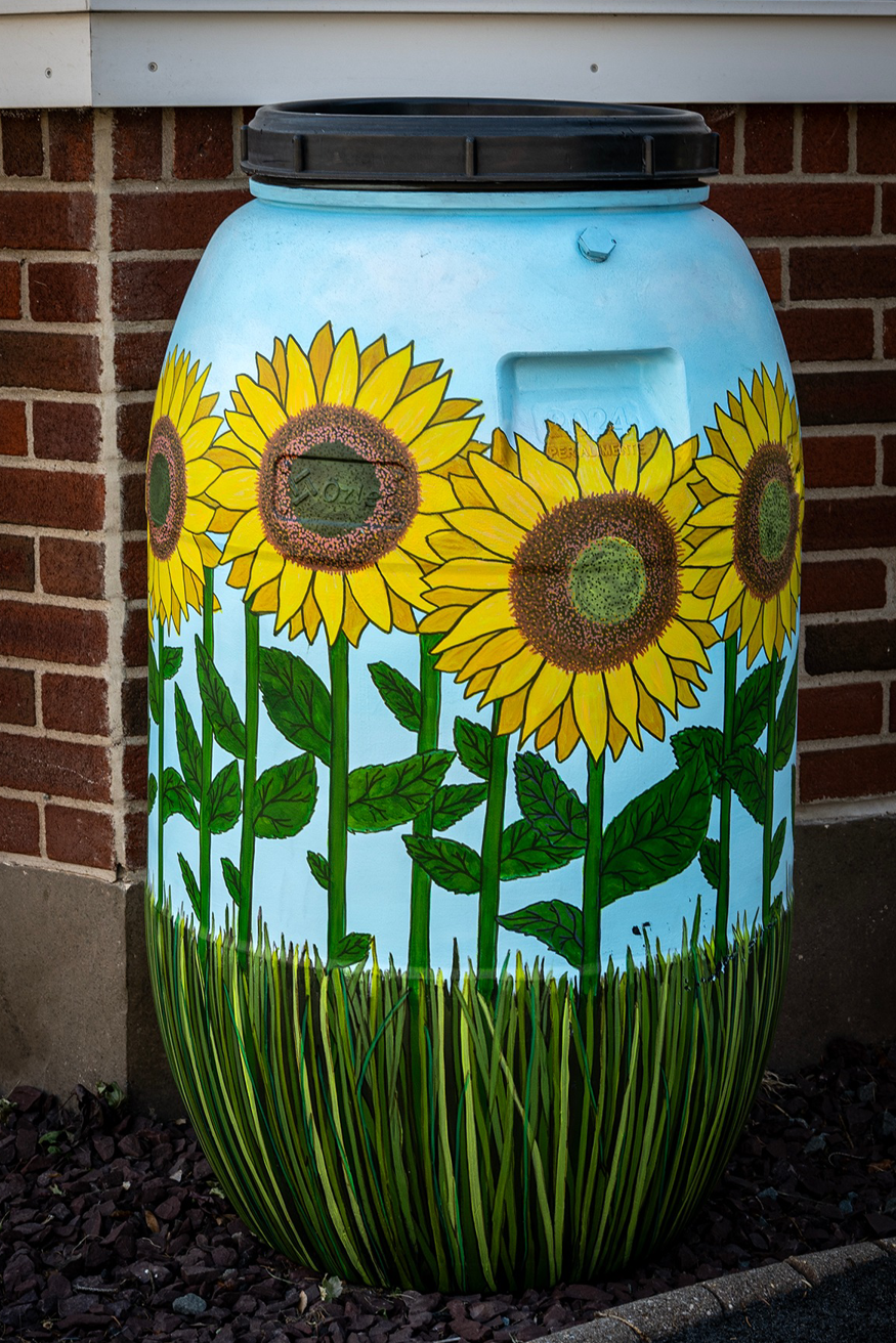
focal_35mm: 36
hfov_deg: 36.9
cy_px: 680
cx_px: 439
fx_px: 1344
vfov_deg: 53.1
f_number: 5.6
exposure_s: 1/100
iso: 100
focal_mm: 35
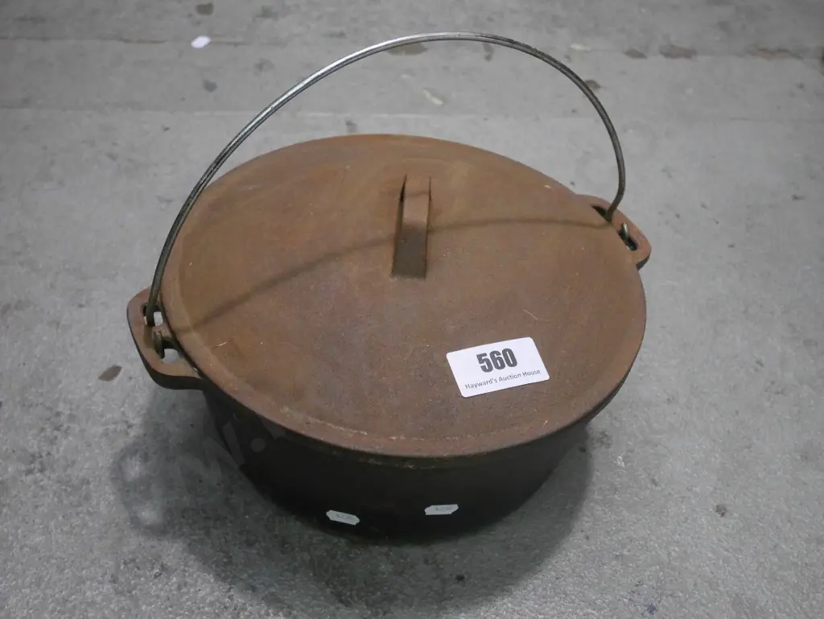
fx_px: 1048
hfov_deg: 42.9
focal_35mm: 44
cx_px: 412
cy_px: 310
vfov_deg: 32.9
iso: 3200
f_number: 4.8
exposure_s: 1/80
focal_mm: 22
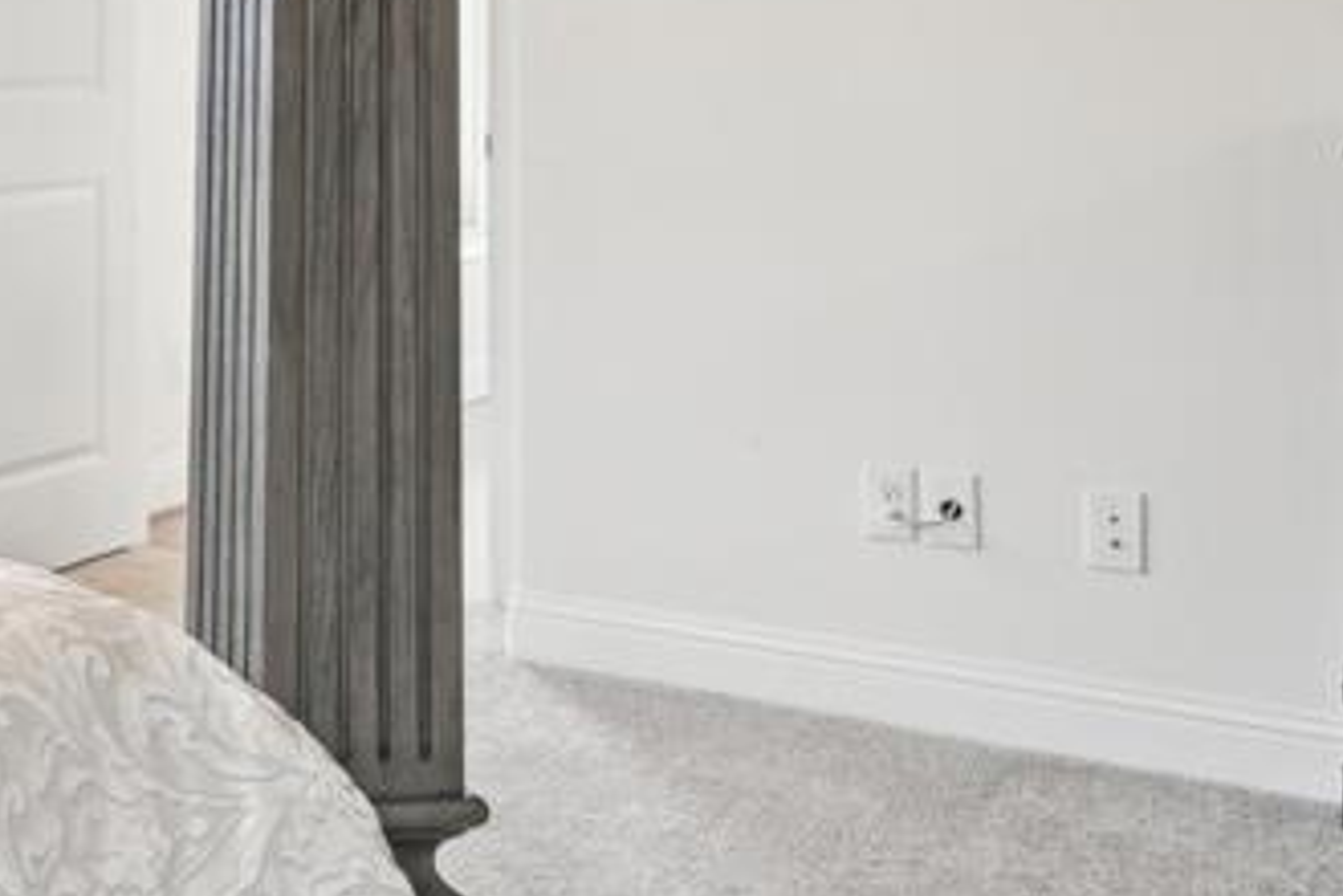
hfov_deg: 29.7
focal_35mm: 59
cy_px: 24
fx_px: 2201
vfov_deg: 22.2
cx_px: -216
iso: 400
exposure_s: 1/50
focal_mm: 19
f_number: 8
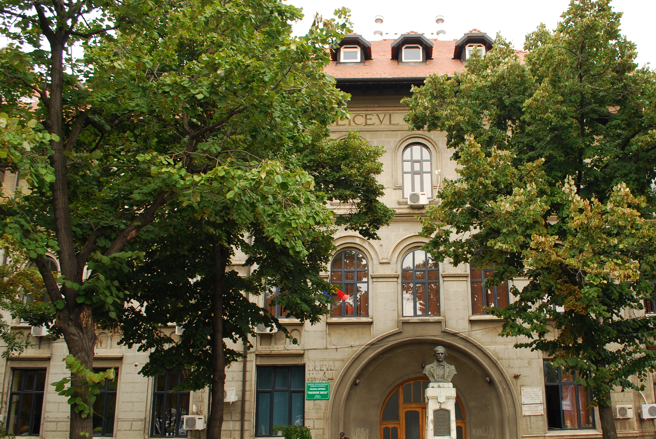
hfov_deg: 56.6
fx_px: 602
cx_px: 401
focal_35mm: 33
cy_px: 241
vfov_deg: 40.0
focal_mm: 18
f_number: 5
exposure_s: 1/80
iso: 100
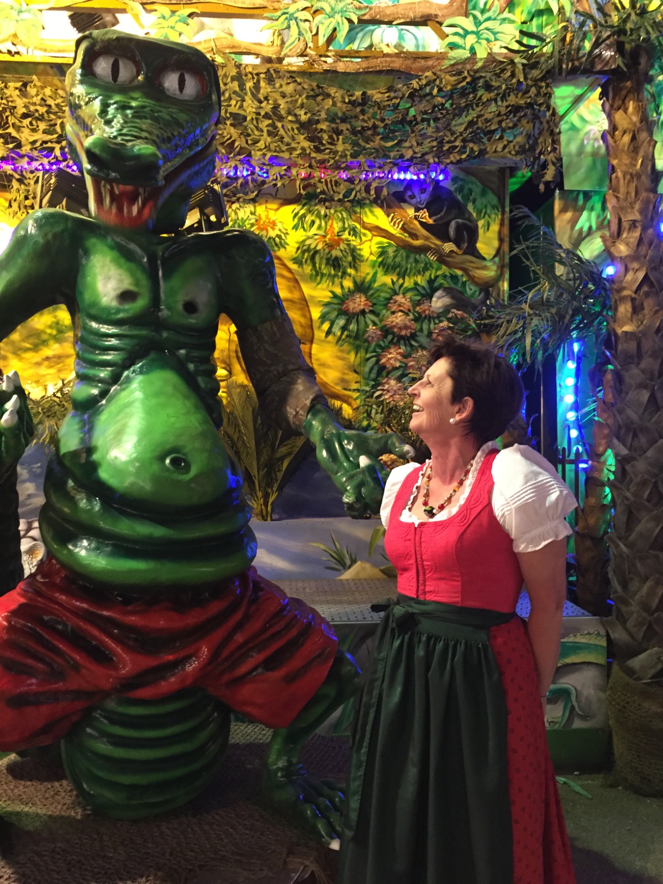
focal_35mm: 29
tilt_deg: +1.7
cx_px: 332
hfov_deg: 48.2
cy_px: 442
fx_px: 741
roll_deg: -1.1
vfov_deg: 61.7
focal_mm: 4.15
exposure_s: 1/17
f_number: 2.2
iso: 250
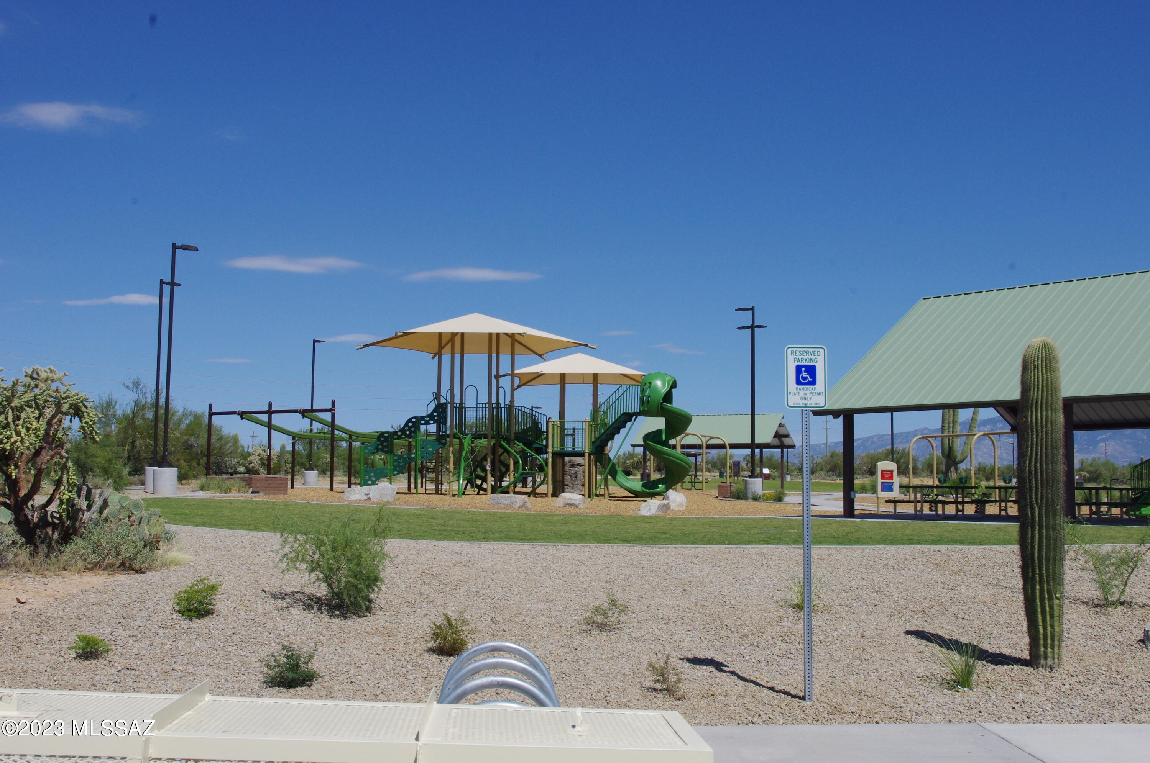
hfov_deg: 49.6
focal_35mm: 39
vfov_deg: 34.1
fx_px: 1244
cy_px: 382
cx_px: 575
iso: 400
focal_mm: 26.25
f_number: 14
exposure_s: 1/500
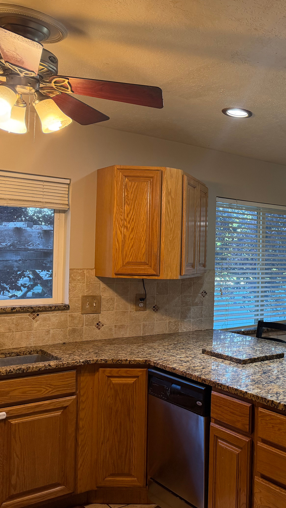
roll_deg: -1.4
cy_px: 256
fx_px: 485
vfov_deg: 55.3
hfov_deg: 28.4
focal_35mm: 36
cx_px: 346
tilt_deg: +0.6
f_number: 1.78
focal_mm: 6.76
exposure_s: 1/120
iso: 250
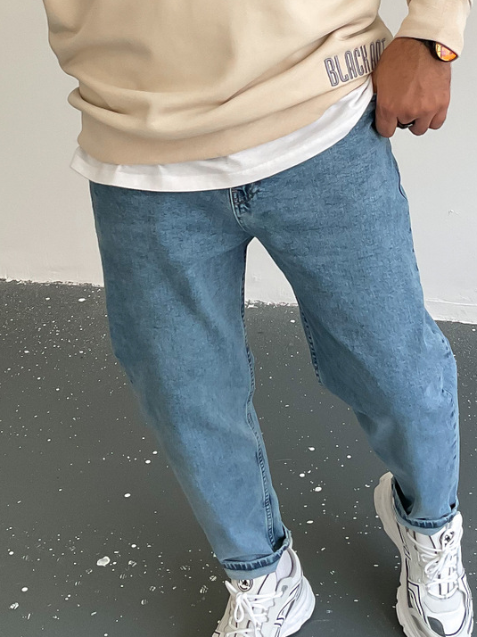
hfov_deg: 22.5
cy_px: 103
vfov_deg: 29.0
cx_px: 283
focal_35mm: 65
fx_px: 1195
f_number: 1.8
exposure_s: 1/120
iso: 40
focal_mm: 3
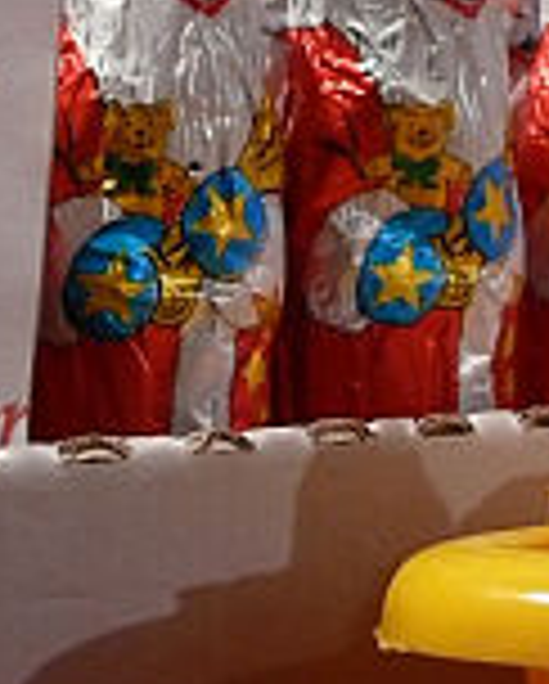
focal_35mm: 101
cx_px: -18
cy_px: 27
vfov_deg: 18.5
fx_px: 2047
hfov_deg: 15.0
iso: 400
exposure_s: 1/40
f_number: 2.8
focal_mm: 7.4
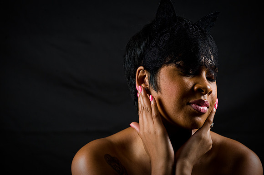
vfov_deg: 8.8
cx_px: 132
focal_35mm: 155
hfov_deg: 13.3
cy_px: 88
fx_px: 1136
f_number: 5.6
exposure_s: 1/125
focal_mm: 155
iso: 200
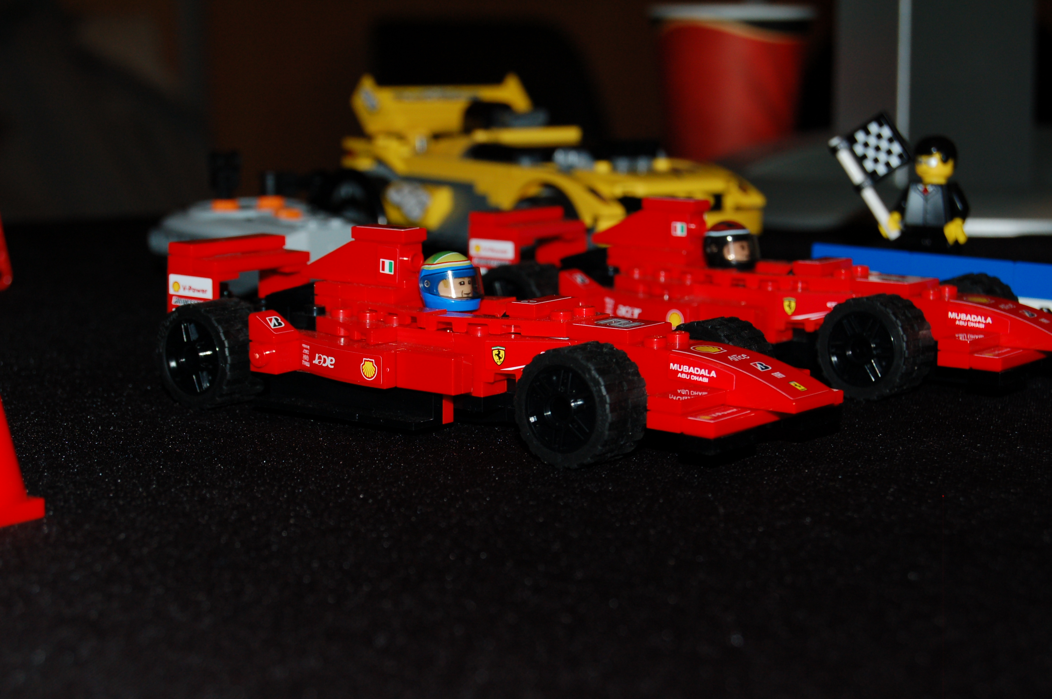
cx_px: 526
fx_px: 2409
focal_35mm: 82
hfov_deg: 24.6
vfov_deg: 16.5
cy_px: 350
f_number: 7.1
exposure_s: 1/125
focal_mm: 55
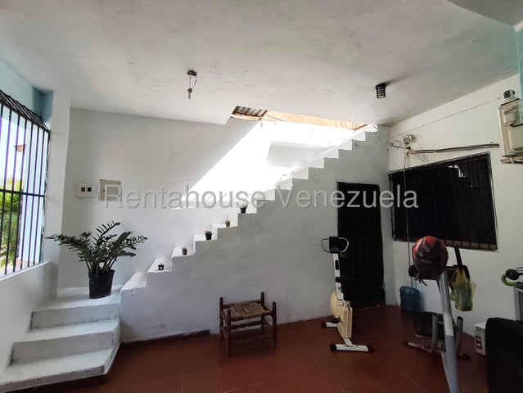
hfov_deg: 98.1
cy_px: 196
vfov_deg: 81.8
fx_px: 227
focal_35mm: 15
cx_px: 262
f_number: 2.2
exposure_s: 1/462
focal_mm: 1.65
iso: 50
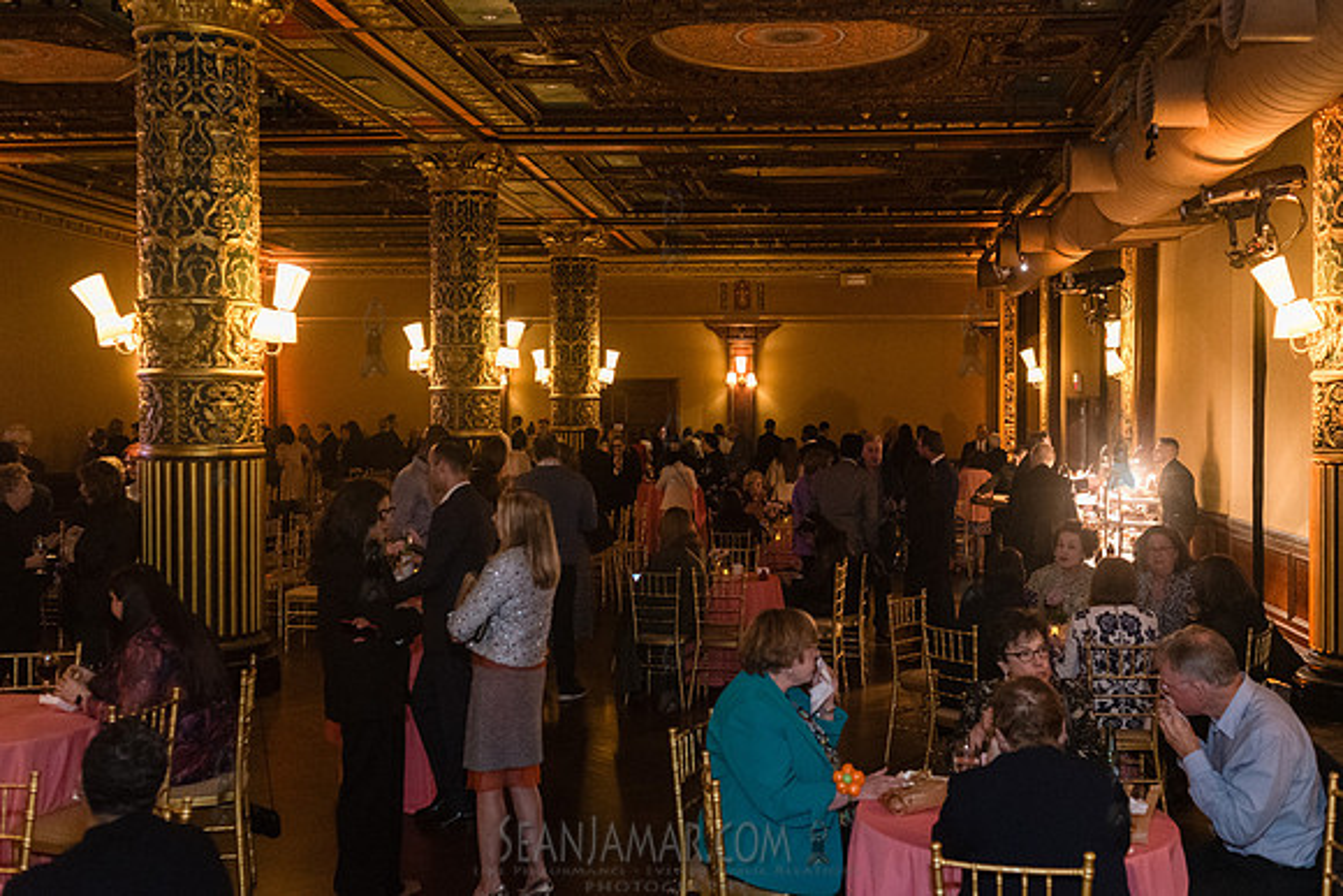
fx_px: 1445
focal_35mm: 39
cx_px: 712
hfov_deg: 49.8
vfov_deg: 34.5
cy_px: 451
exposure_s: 1/200
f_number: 3.2
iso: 5000
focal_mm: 35
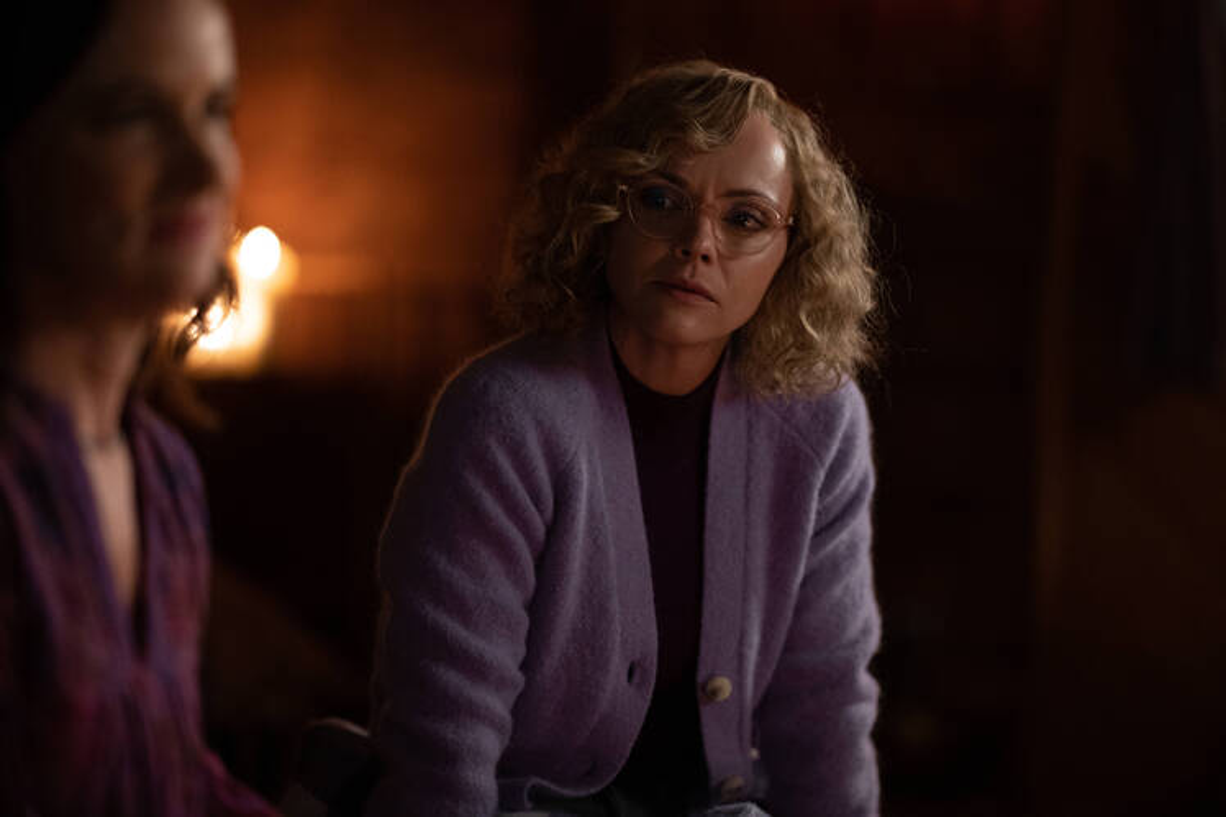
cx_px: 613
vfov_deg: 13.0
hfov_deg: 19.5
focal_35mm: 105
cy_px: 408
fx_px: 3574
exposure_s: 1/250
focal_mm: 105
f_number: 1.8
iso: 4000
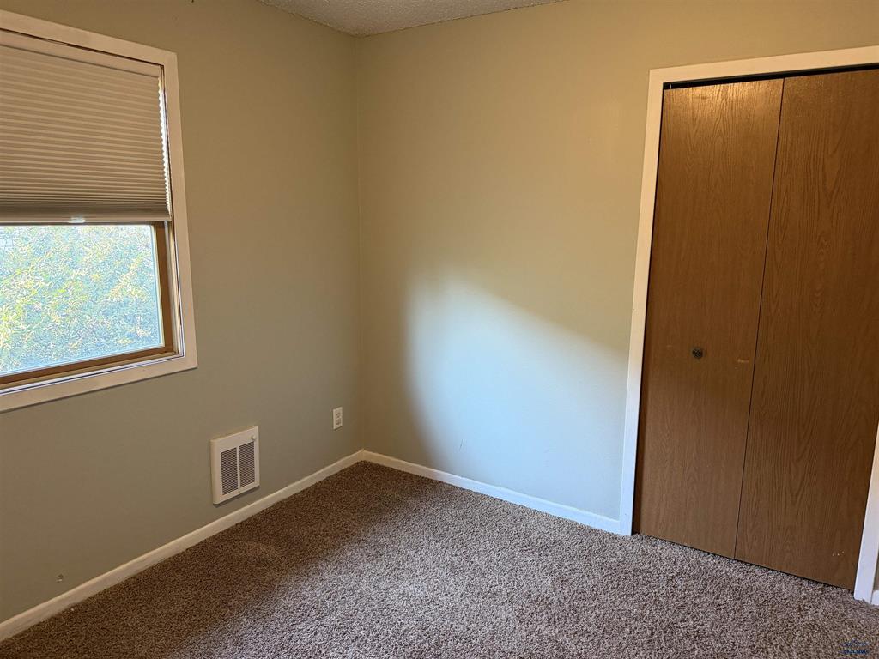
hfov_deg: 71.6
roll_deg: -0.2
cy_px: 330
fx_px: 609
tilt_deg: -9.9
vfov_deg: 56.8
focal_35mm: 24
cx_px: 440
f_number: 1.78
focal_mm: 6.76
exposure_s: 1/60
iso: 400
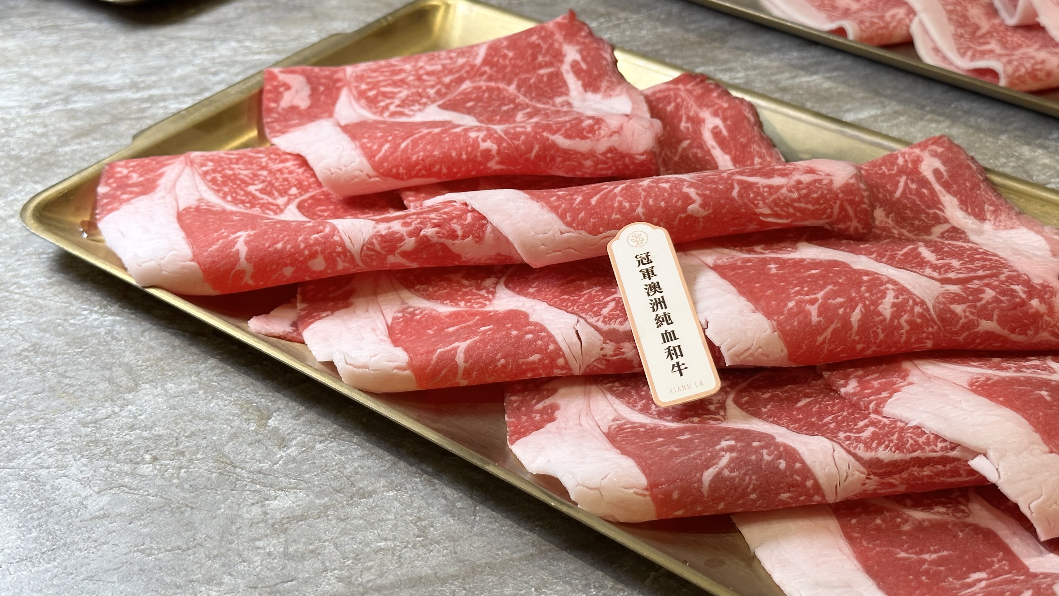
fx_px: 1488
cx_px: 523
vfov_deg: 22.6
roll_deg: +0.1
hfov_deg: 39.2
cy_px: 215
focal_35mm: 53
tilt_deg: -32.9
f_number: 1.78
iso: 80
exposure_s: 1/75
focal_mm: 6.86
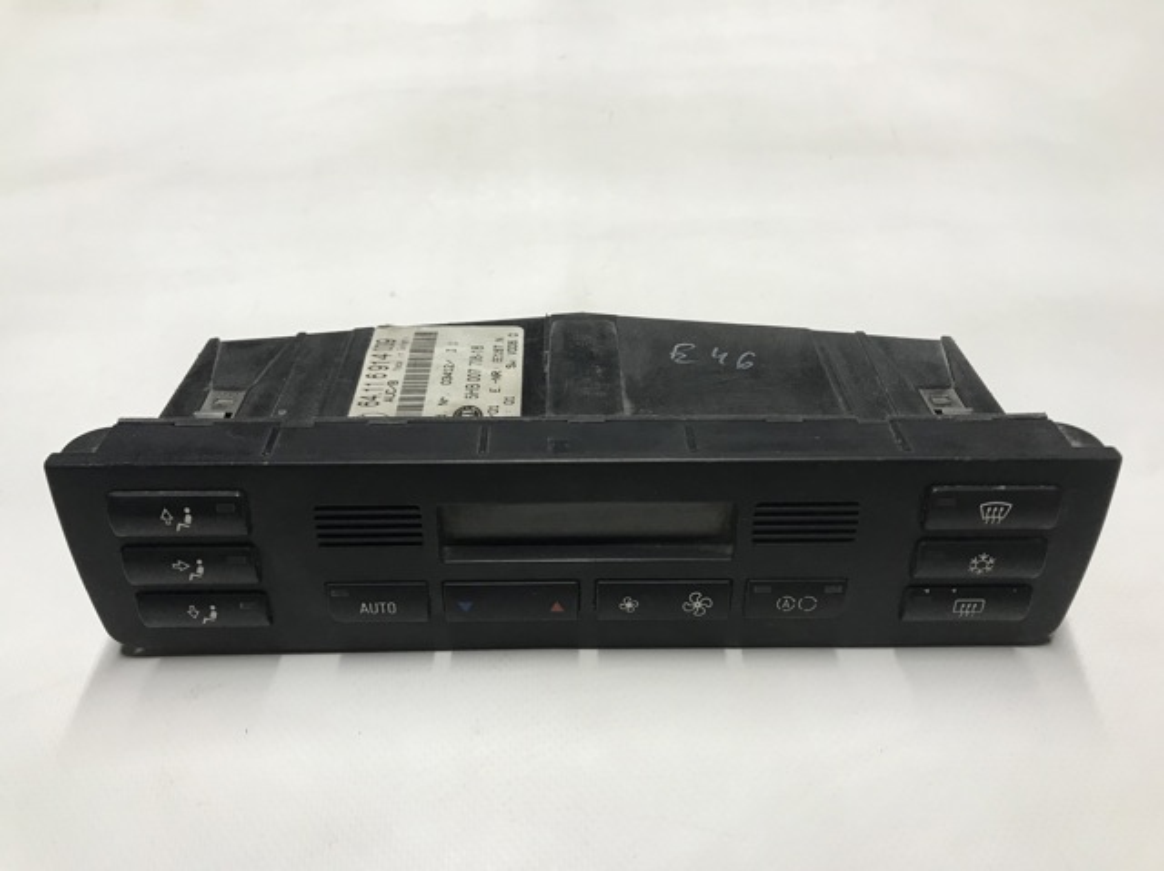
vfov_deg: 49.7
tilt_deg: -46.4
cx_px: 582
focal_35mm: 28
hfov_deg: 63.5
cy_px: 436
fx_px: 941
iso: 25
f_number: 1.8
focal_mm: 3.99
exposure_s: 1/33
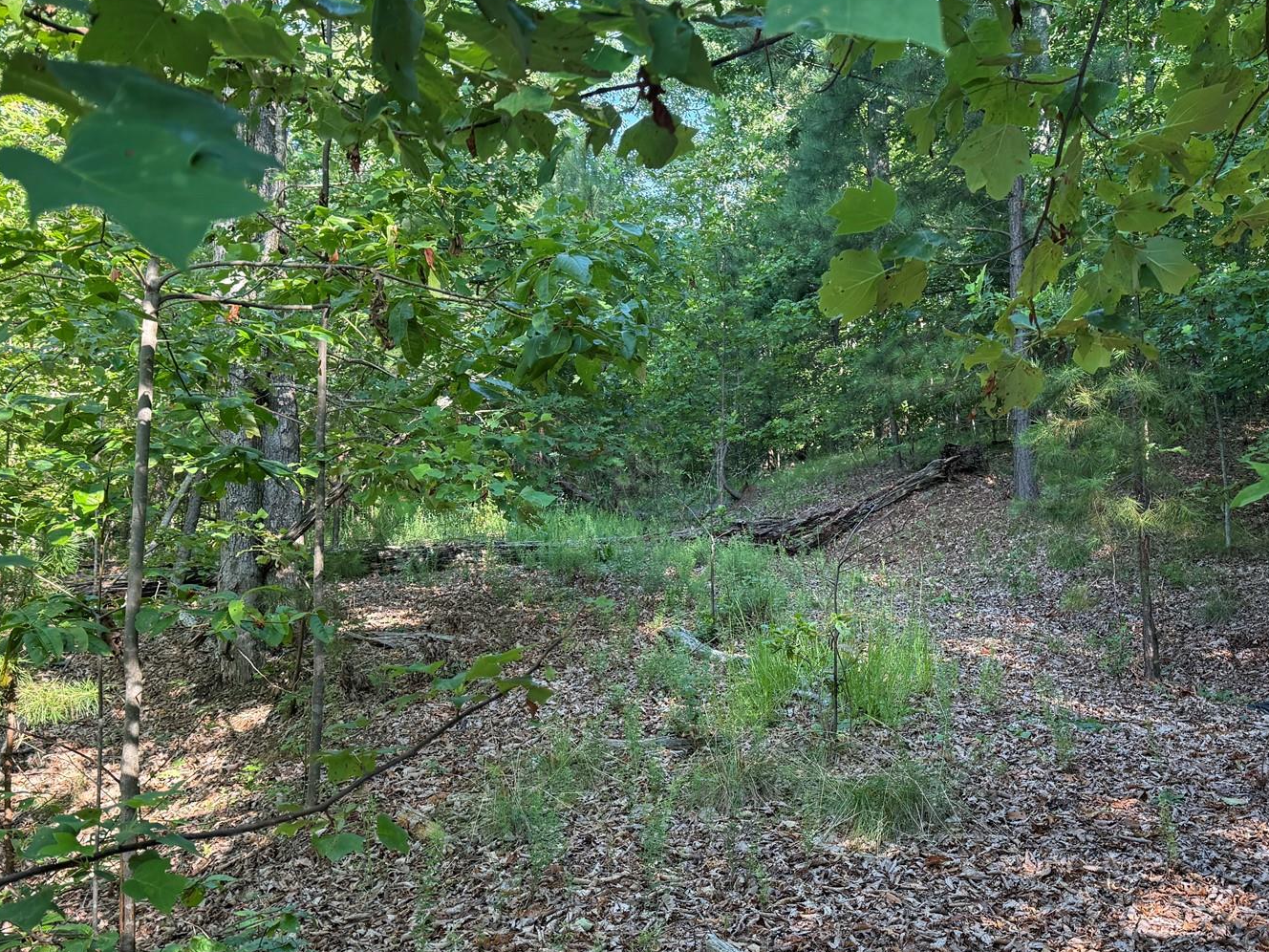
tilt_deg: -3.1
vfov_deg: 38.2
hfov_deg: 49.7
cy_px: 643
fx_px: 1356
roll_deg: -2.2
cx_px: 792
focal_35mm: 37
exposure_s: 1/243
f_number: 1.78
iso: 125
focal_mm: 6.76
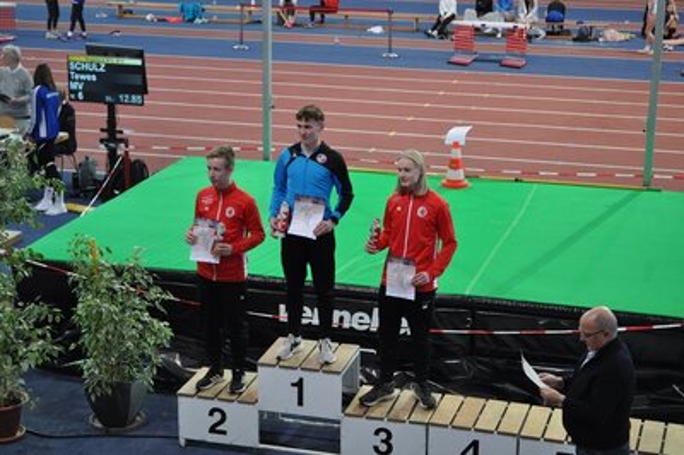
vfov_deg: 18.9
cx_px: 342
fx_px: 1367
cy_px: 228
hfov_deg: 28.1
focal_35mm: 72
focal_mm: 48
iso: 800
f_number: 5.3
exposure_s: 1/50
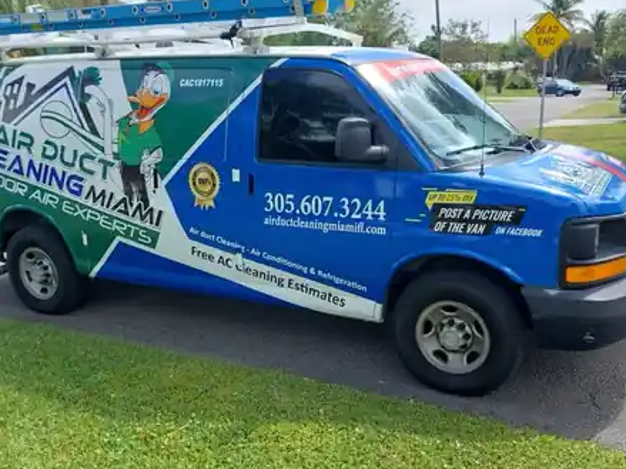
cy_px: 247
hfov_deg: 52.6
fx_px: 633
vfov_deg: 40.7
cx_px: 338
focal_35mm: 35
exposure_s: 1/582
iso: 25
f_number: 1.8
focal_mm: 5.23
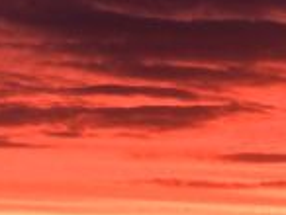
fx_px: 1763
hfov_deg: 9.2
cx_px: 341
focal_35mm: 213
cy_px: 301
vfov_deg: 6.9
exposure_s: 1/30
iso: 400
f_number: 4.5
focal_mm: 10.9
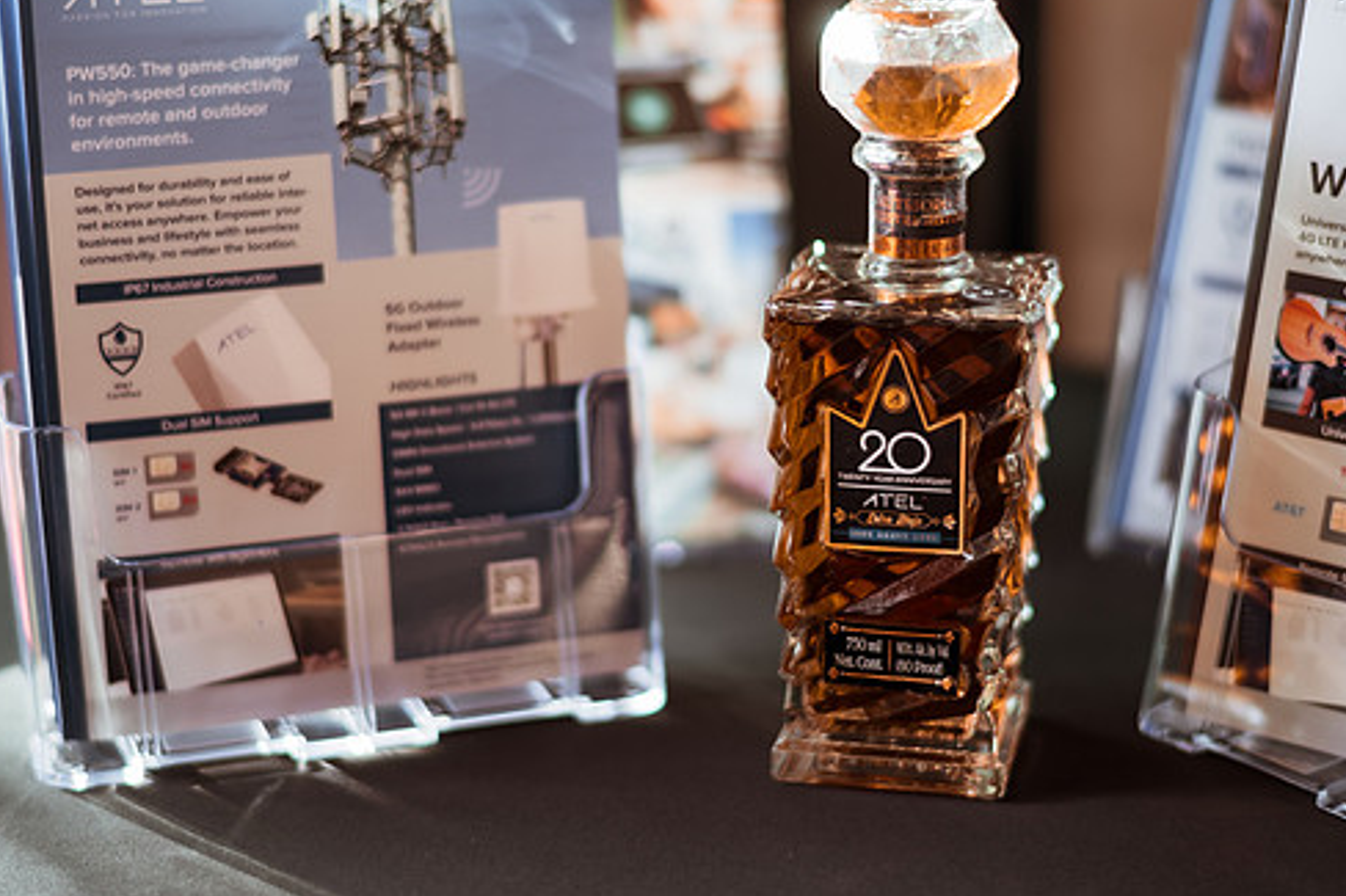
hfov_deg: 29.2
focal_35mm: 69
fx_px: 2579
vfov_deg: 19.7
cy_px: 382
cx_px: 629
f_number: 1.4
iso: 100
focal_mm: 58
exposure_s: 1/100
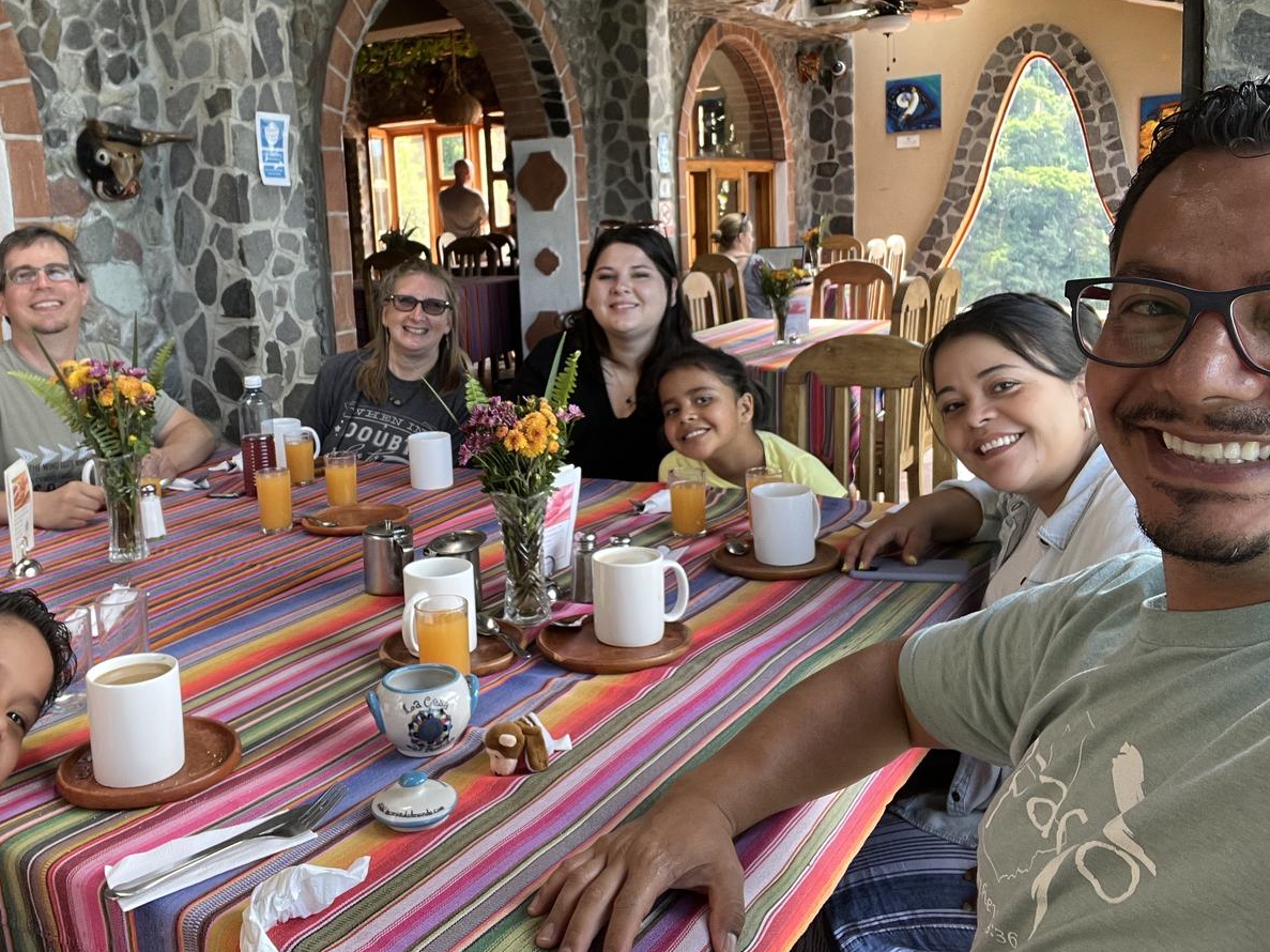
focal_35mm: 31
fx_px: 1137
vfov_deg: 45.1
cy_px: 365
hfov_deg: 57.8
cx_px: 498
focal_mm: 2.71
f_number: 2.2
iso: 100
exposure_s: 1/85
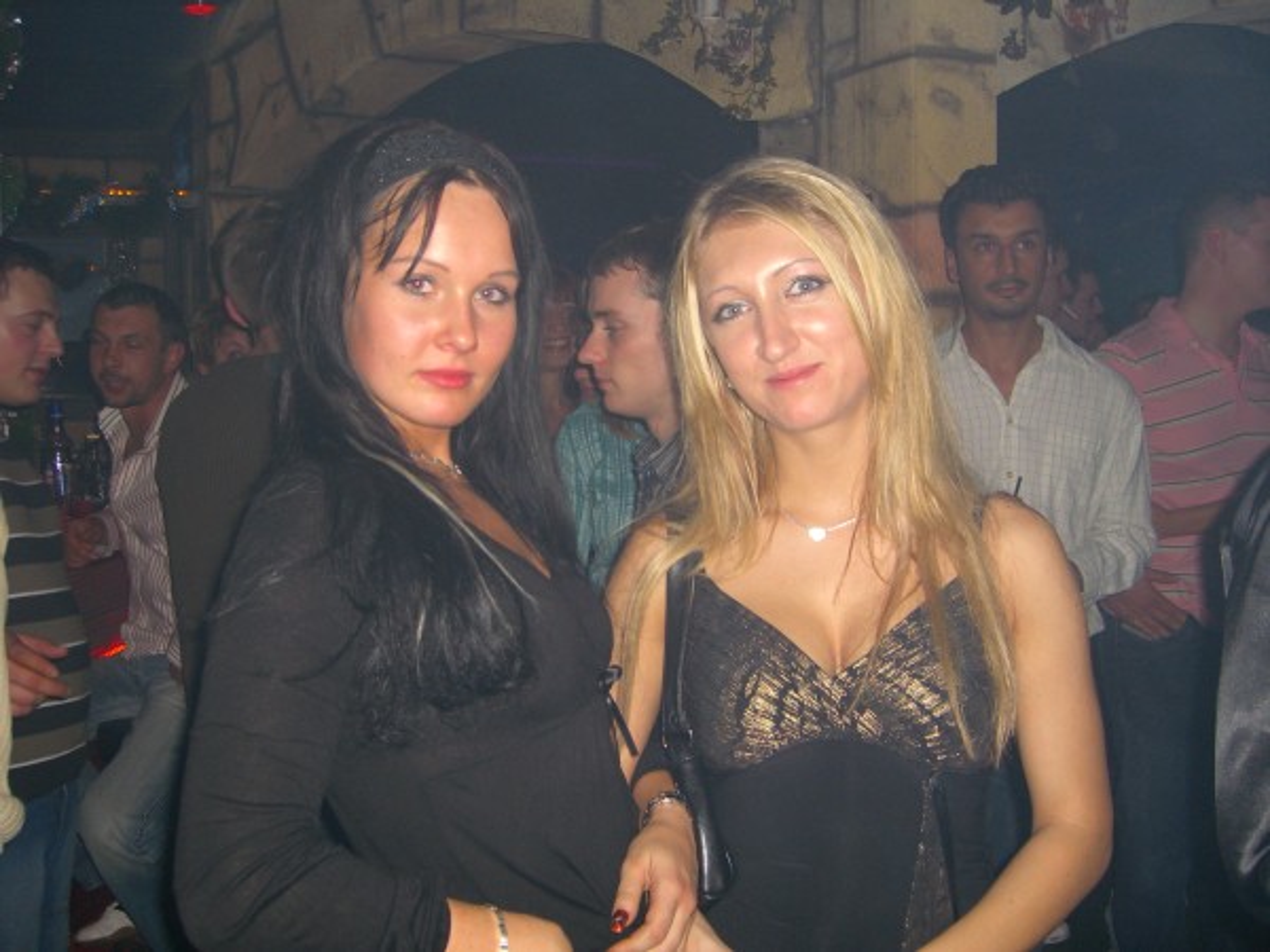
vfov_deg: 37.7
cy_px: 476
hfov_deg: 49.0
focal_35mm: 38
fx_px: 1394
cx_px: 635
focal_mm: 7.9
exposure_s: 1/60
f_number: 2.8
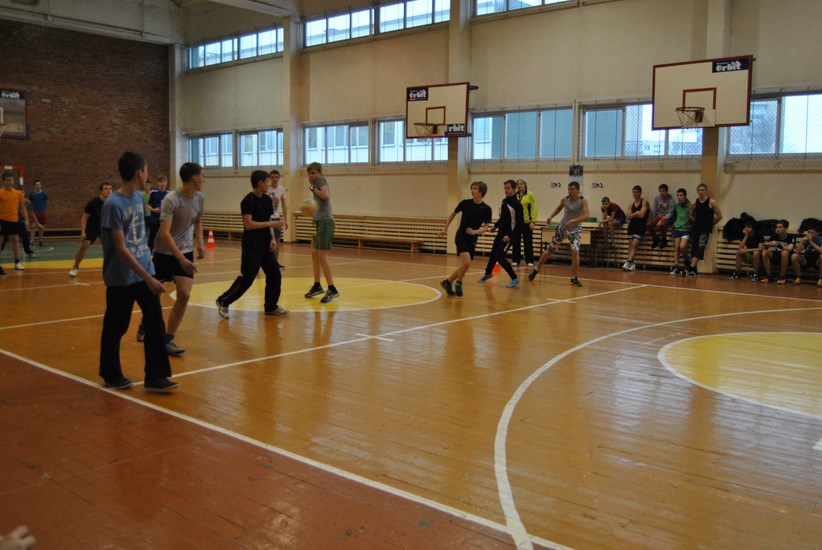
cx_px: 411
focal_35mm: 33
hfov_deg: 57.2
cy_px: 275
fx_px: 754
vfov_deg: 40.1
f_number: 3.5
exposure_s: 1/250
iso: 800
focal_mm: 22
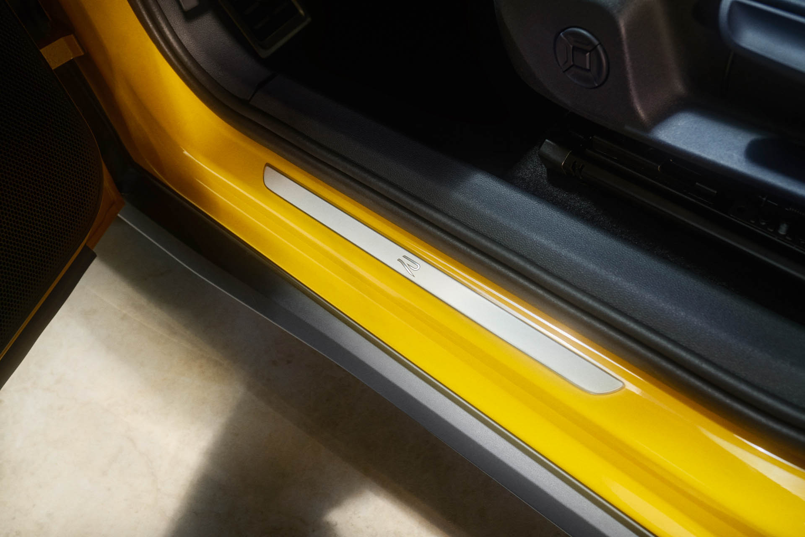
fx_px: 783
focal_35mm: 35
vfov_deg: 37.9
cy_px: 268
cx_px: 402
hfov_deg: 54.4
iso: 250
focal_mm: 35
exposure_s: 1/250
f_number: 6.3
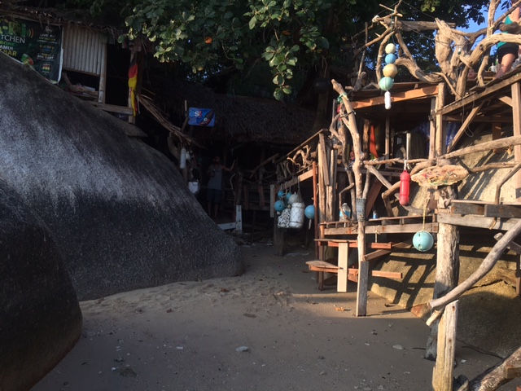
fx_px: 436
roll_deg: -2.9
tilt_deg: +3.8
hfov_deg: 61.7
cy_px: 196
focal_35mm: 29
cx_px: 260
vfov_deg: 48.2
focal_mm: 4.15
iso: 25
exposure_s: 1/493
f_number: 2.2
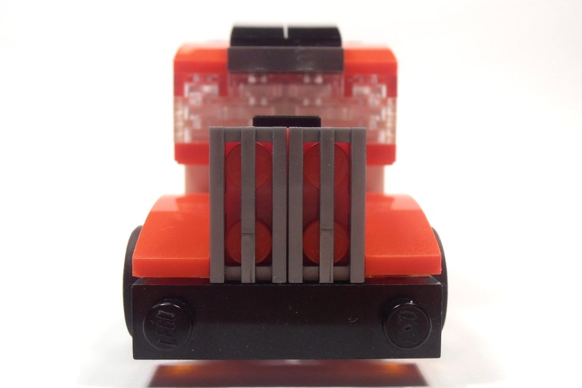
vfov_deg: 34.2
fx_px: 630
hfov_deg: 49.6
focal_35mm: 39
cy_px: 178
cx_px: 291
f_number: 3.9
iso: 100
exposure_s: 1/40
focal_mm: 6.61
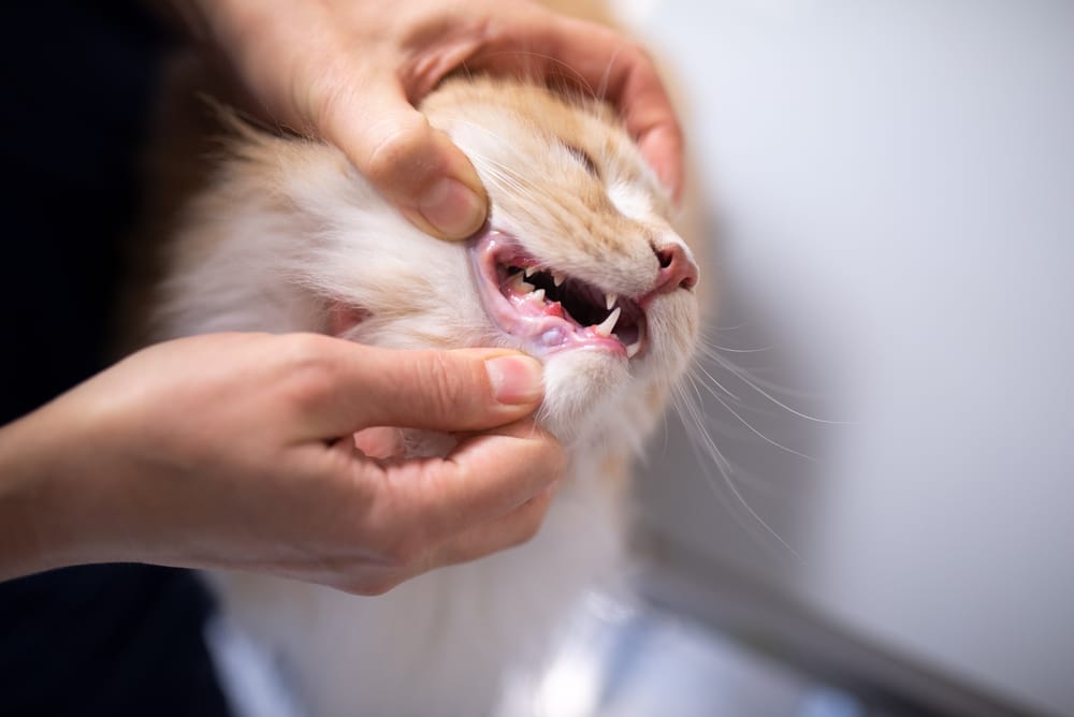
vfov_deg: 37.9
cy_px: 358
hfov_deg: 54.4
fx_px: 1045
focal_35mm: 35
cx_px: 537
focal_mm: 35
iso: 400
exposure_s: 1/320
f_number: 1.8
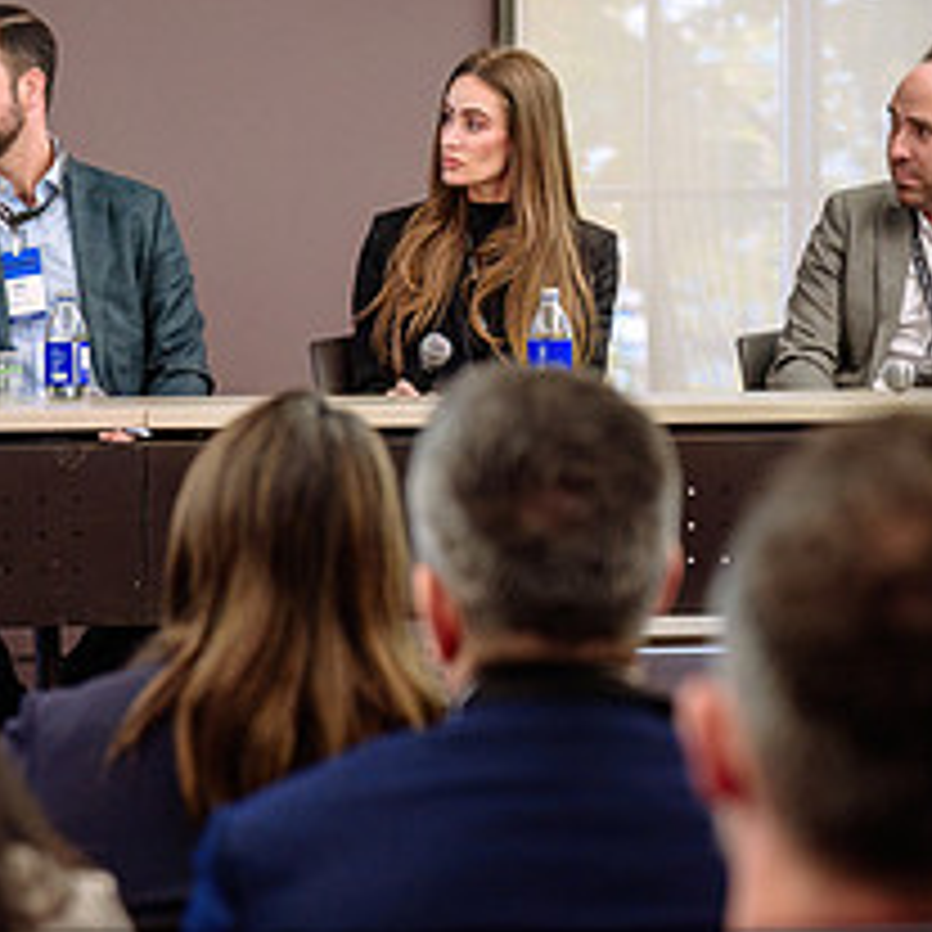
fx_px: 5087
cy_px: 461
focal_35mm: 167
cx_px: 99
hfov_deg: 10.4
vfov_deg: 10.5
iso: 1250
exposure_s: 1/125
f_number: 2.8
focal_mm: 70
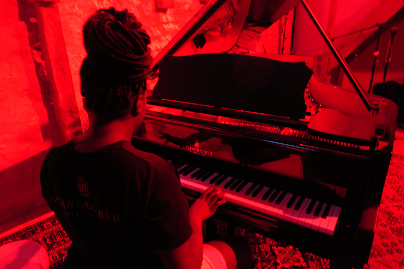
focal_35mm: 28
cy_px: 134
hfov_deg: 65.5
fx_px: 314
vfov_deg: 46.4
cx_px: 202
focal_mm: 28
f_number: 14
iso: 6400
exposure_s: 1/4
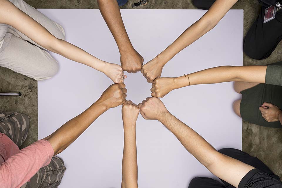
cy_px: 94
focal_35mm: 34
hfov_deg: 55.8
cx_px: 141
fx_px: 266
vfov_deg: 38.9
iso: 64
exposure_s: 1/200
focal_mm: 34
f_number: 7.1
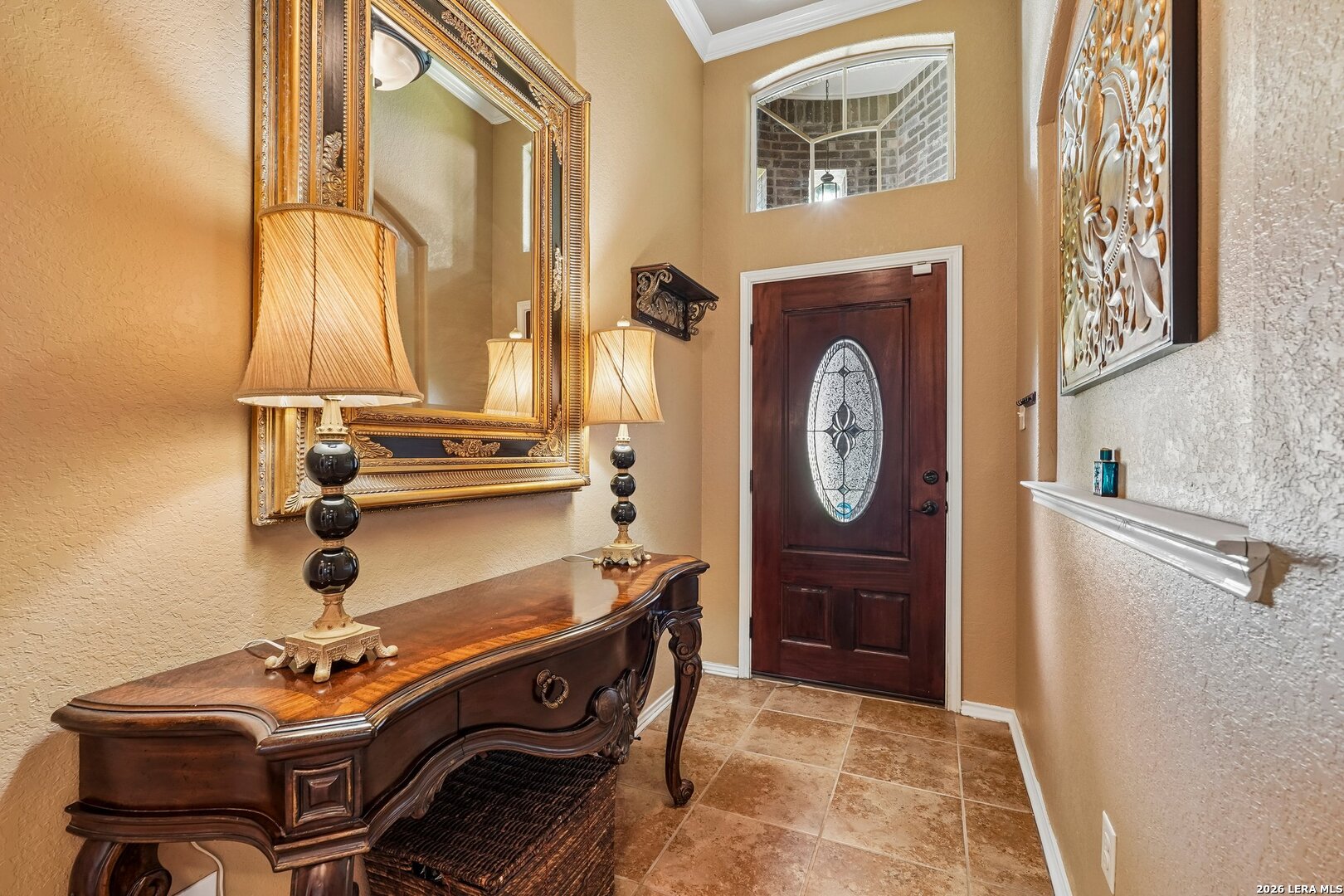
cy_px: 448
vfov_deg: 73.7
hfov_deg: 96.7
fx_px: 597
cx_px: 672
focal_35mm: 16
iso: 400
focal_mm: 16
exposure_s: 1/5
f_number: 8
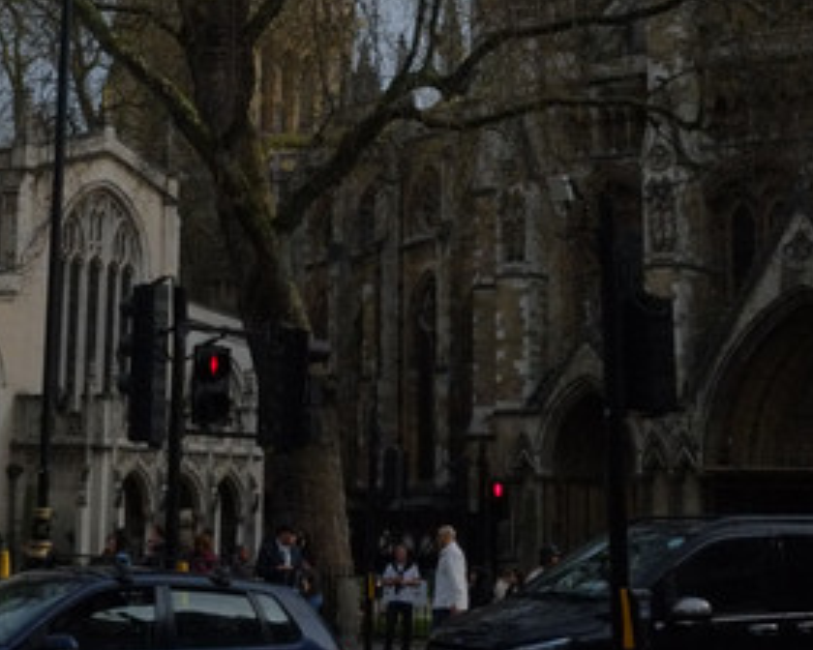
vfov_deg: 17.0
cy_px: -38
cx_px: 257
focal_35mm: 88
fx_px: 2117
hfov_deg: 21.6
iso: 3200
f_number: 16
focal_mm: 27
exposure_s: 1/2200
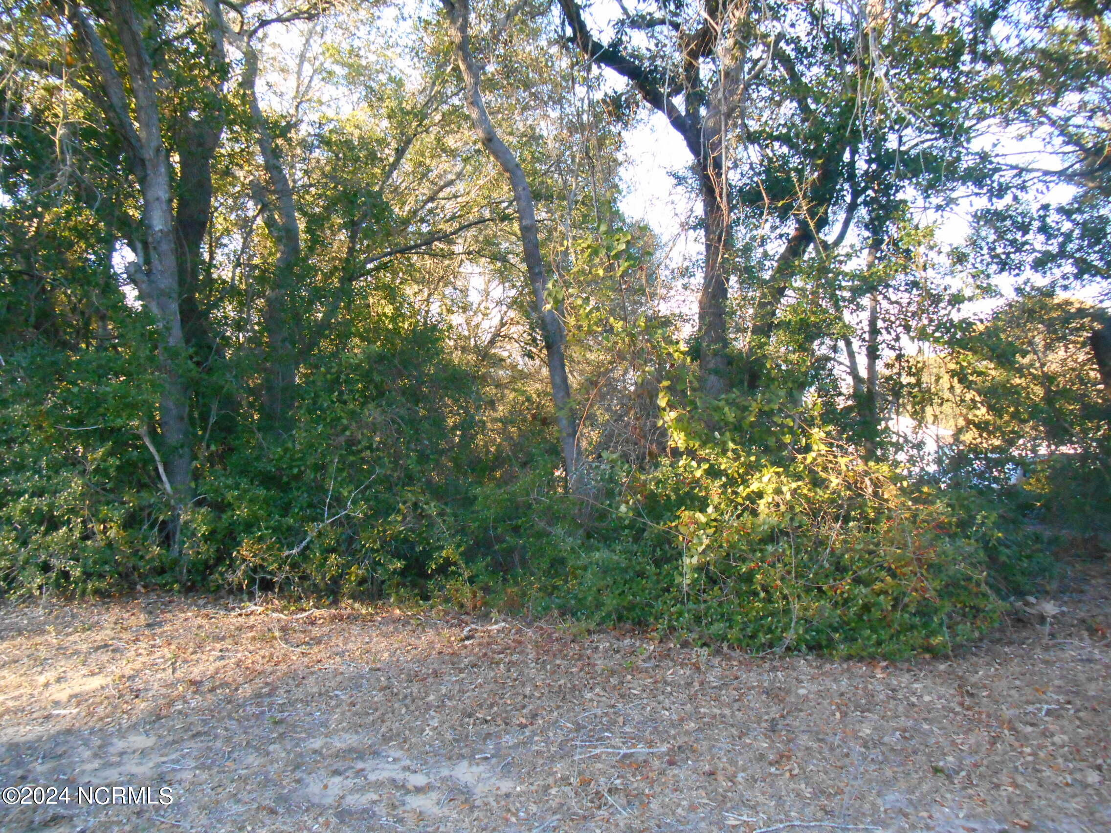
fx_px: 834
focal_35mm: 26
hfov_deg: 67.3
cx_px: 556
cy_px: 416
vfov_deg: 53.1
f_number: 3.4
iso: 640
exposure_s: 1/250
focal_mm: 4.7
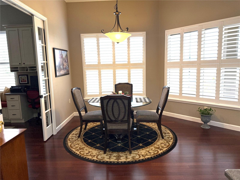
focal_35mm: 24
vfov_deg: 56.8
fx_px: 166
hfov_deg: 71.6
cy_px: 90
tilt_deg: -7.5
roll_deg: +1.5
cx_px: 120
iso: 200
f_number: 1.78
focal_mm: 6.76
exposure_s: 1/120
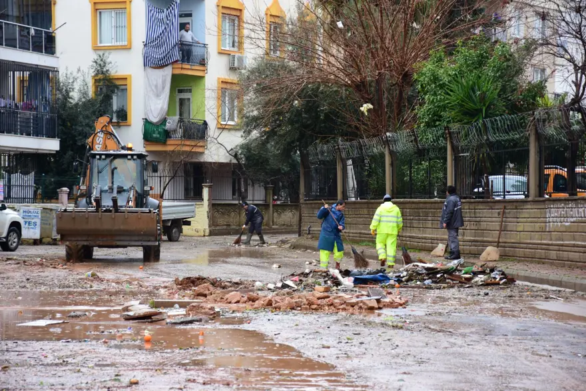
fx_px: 1831
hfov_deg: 18.2
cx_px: 293
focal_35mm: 112
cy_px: 196
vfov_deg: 12.2
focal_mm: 75
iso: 360
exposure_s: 1/60
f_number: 5
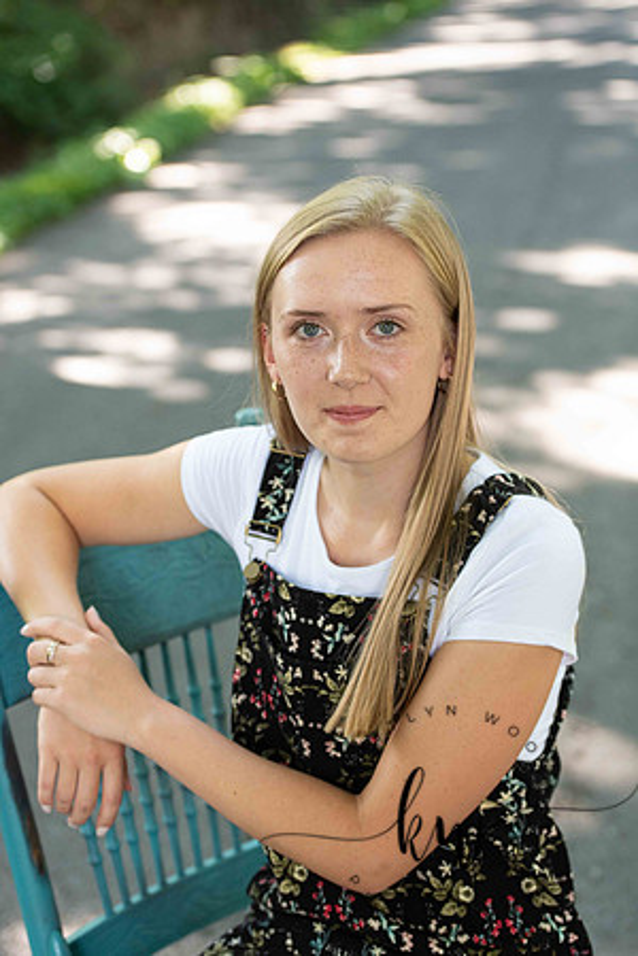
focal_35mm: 70
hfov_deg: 19.5
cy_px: 478
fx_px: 1861
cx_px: 319
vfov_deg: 28.8
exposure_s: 1/200
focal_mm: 70
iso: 640
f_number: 3.5
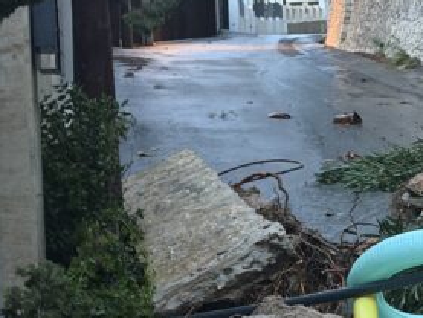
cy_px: 254
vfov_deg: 13.4
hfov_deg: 17.5
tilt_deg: -3.3
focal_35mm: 110
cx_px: 408
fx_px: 1345
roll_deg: +1.3
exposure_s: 1/24
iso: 800
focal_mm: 6.76
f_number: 1.78
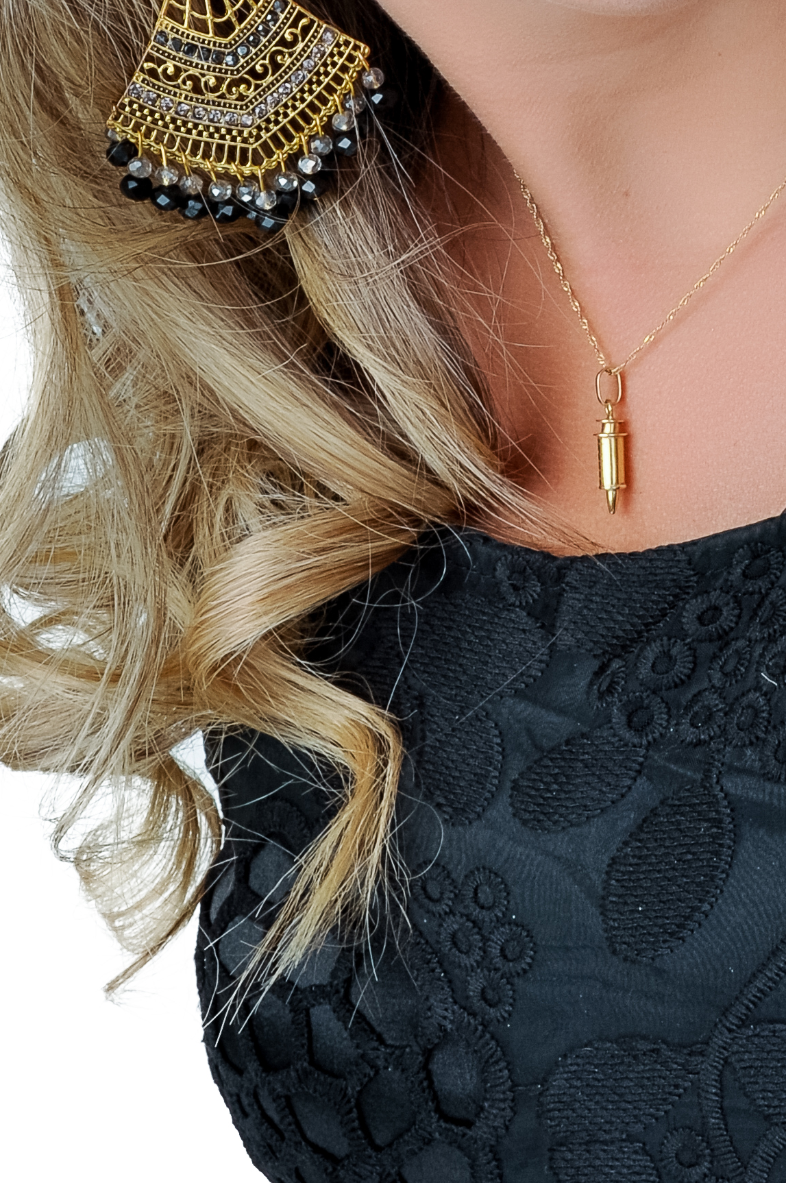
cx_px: 590
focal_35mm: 231
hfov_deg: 5.9
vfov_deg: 8.9
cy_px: 125
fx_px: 7581
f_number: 16
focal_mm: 62
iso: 200
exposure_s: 1/125
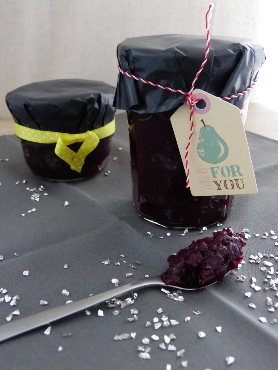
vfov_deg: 45.8
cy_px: 185
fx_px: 439
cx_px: 139
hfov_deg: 35.1
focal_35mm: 41
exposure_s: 1/15
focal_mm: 7
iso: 1000
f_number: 3.1
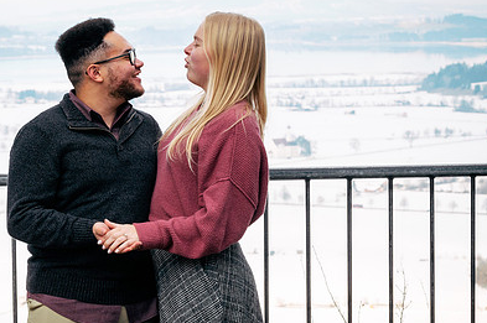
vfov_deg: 8.8
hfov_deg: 13.2
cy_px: 163
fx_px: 2094
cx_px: 159
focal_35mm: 155
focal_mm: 105
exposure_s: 1/200
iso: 250
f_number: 14
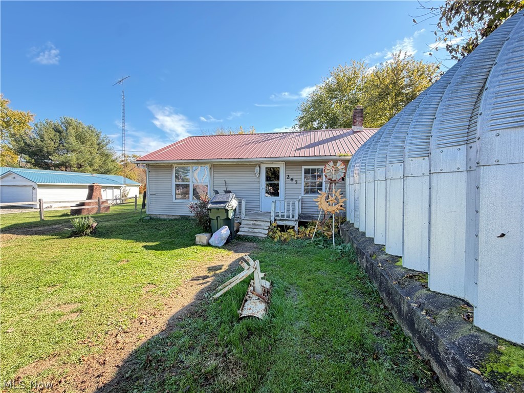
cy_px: 196
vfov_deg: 85.7
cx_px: 262
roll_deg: -0.4
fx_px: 212
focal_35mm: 14
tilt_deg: -2.2
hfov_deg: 102.1
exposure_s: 1/121
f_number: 2.2
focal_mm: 2.22
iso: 80
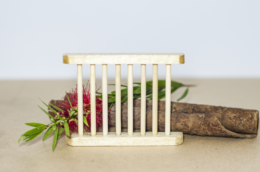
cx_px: 130
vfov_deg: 18.1
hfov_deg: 27.0
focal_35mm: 75
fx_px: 541
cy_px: 86
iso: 640
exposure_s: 1/320
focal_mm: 50
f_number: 2.8
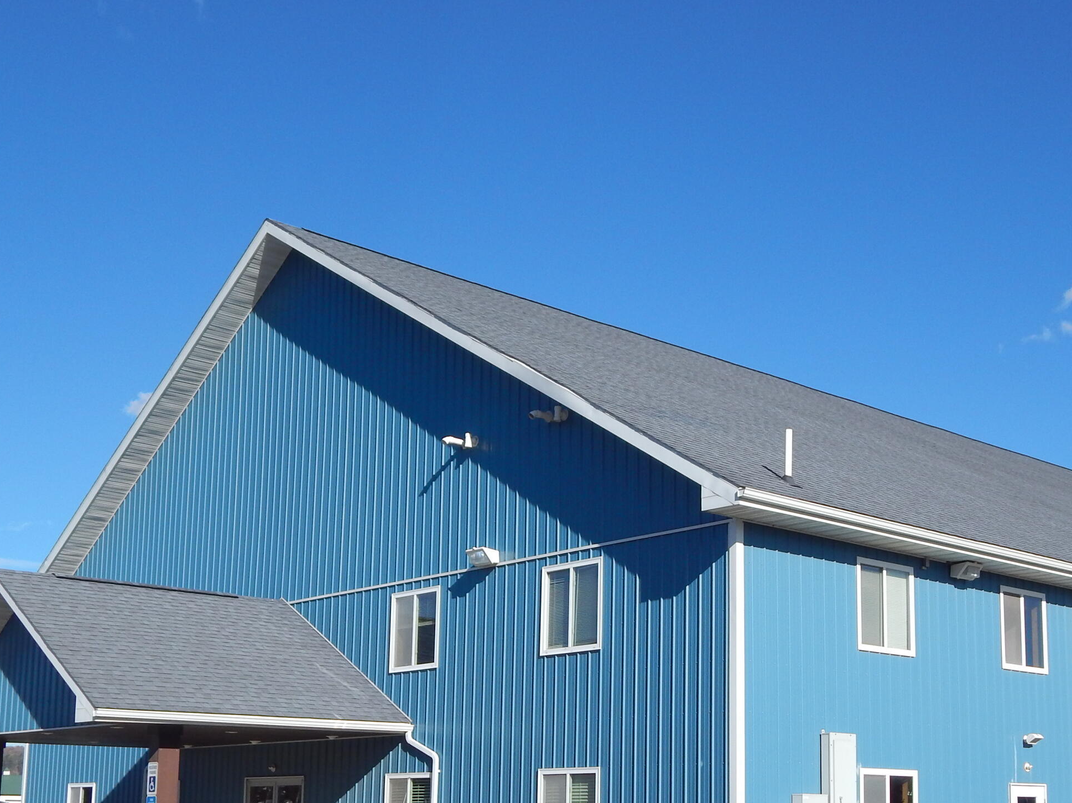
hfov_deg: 39.4
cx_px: 672
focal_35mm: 48
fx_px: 1486
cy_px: 600
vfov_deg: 29.8
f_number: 6.5
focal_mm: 5.6
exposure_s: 1/500
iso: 125
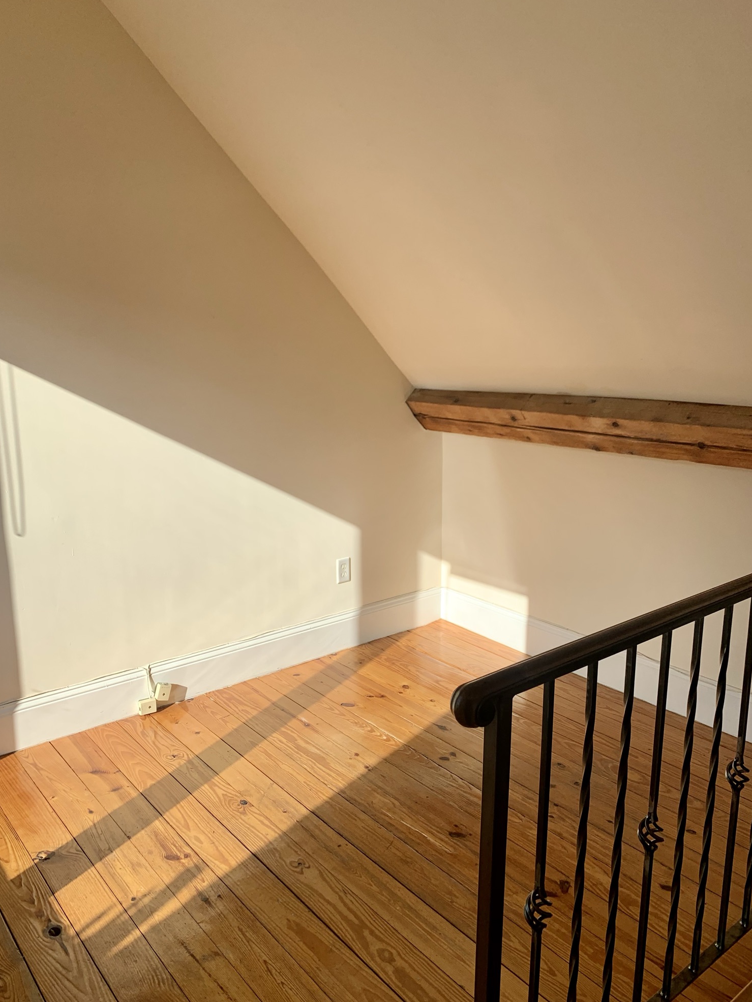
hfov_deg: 51.4
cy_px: 514
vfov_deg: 65.3
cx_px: 371
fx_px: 782
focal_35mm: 27
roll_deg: -0.9
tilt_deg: -8.7
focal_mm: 4.25
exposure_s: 1/1205
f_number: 1.8
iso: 25
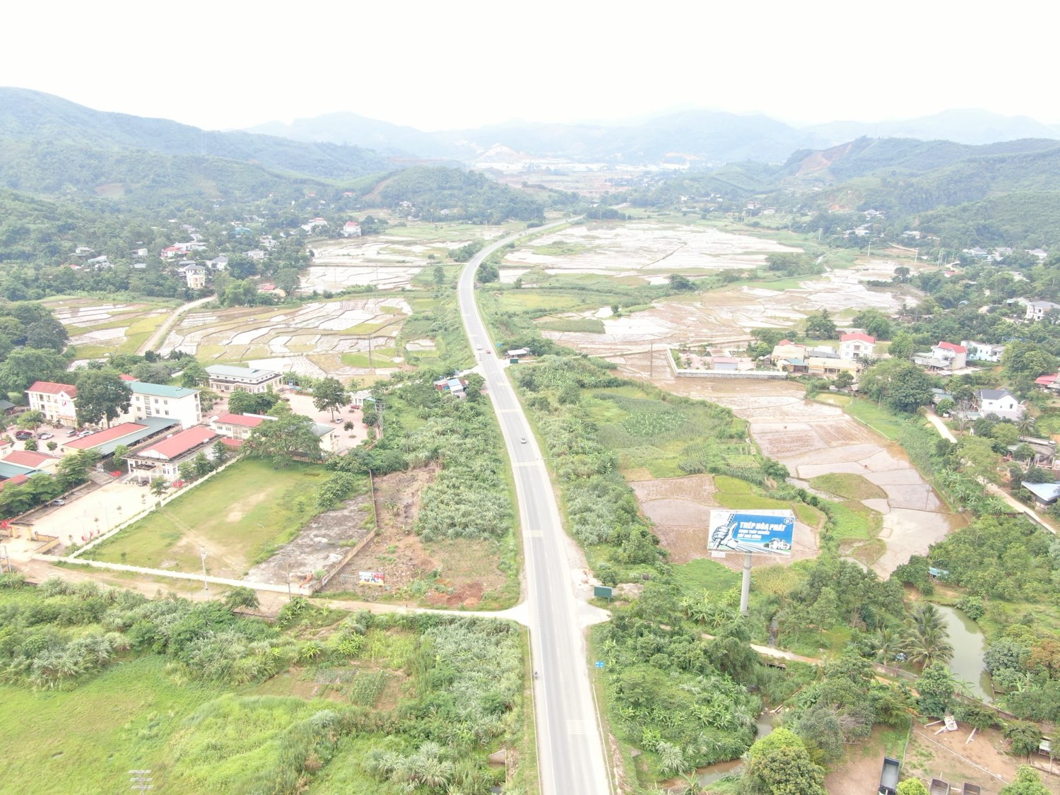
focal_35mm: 29
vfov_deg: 48.2
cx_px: 530
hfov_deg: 61.7
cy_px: 398
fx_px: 888
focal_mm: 5
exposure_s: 1/200
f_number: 3
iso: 100
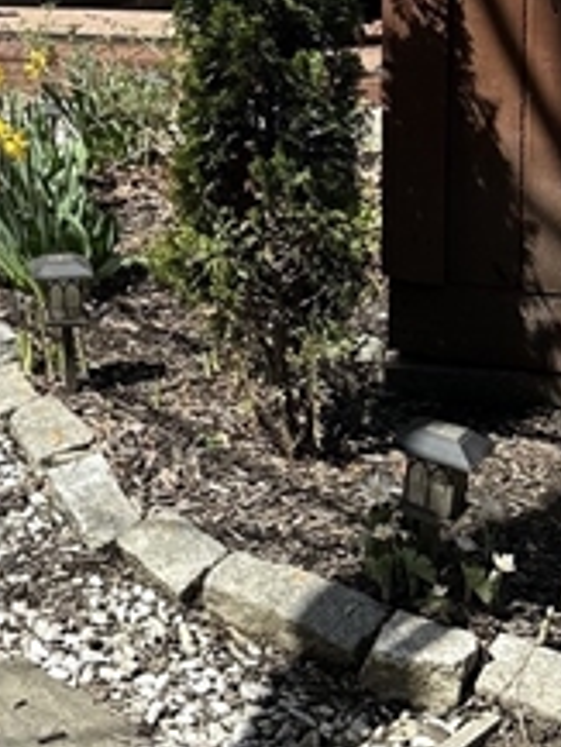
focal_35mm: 85
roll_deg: +0.3
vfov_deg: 22.1
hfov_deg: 15.7
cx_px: -327
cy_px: -10
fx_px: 1835
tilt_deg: -6.3
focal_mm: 6.86
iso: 80
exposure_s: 1/2469
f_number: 1.78
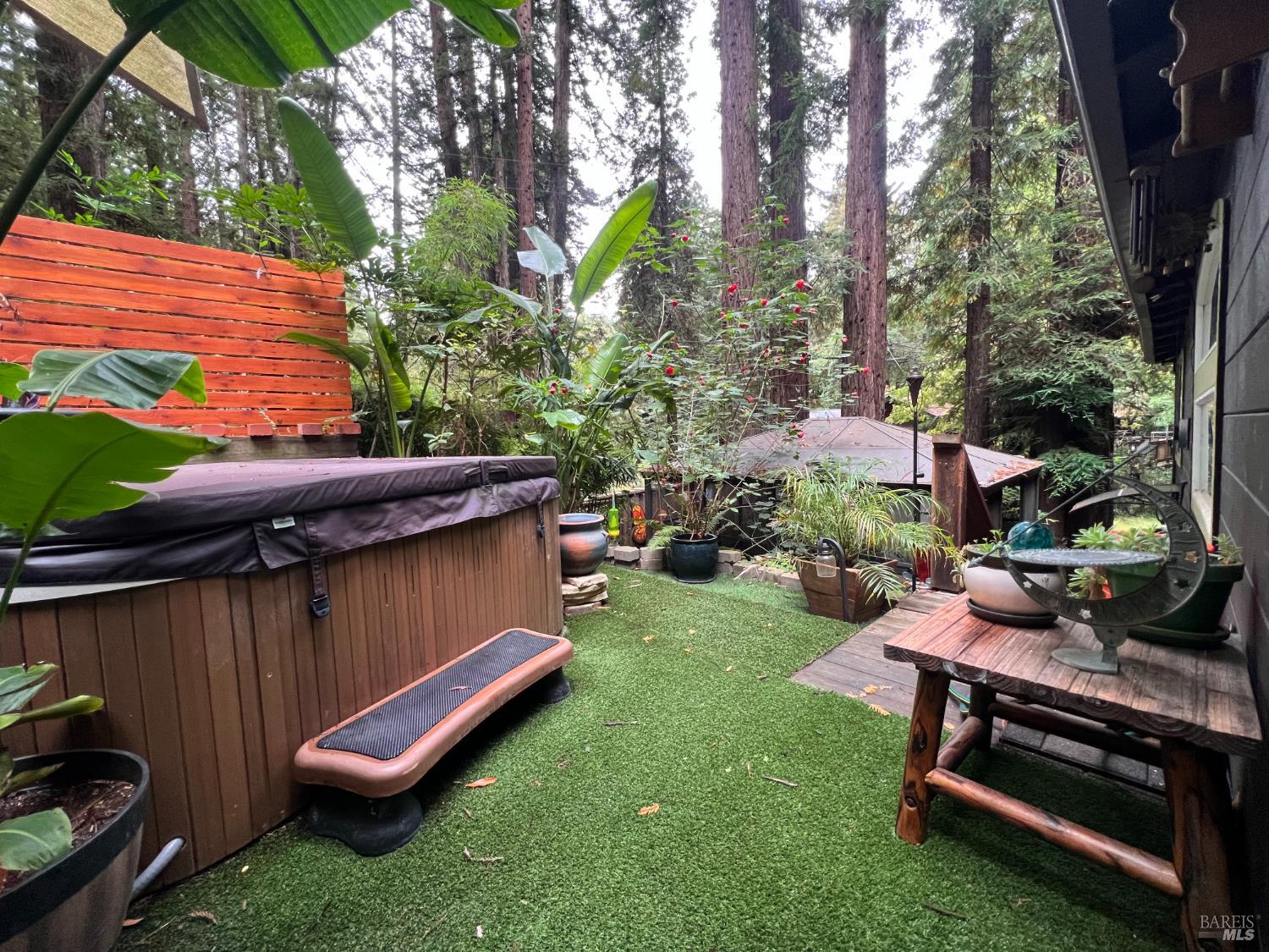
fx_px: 477
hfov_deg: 106.2
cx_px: 634
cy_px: 476
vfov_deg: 89.9
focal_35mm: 13
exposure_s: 1/99
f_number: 1.8
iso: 200
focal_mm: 1.57
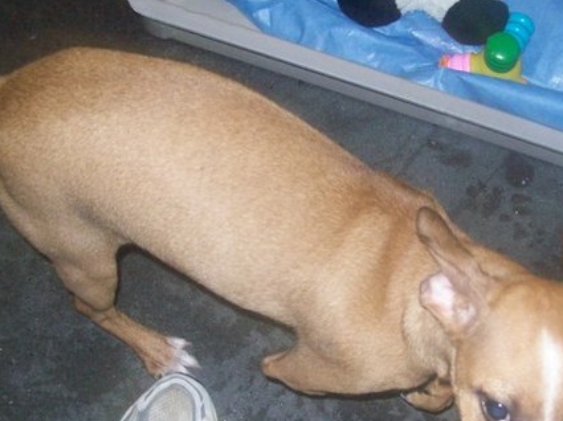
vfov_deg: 22.5
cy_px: 260
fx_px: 1056
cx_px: 417
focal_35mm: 65
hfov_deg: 29.4
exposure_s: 1/64
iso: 200
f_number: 2.7
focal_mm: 6
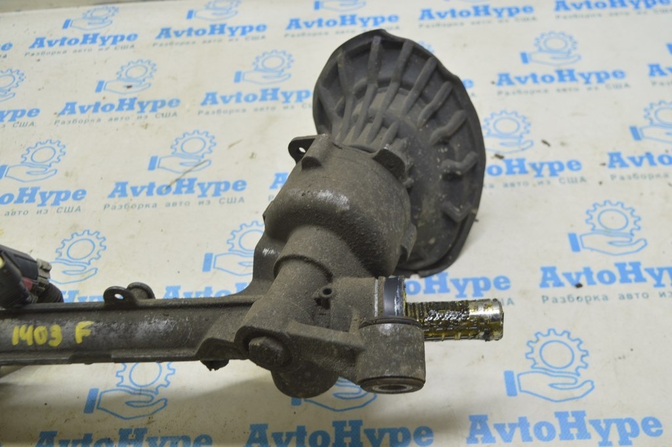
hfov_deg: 49.6
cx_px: 336
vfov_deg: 34.2
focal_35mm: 39
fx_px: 727
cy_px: 224
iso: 400
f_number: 5.6
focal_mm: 26
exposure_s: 1/20
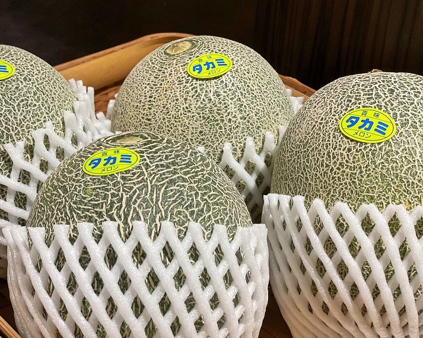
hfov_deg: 32.5
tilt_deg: -33.7
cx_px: 187
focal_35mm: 58
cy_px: 173
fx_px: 726
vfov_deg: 26.2
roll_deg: -1.9
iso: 250
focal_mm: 6
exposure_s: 1/40
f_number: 2
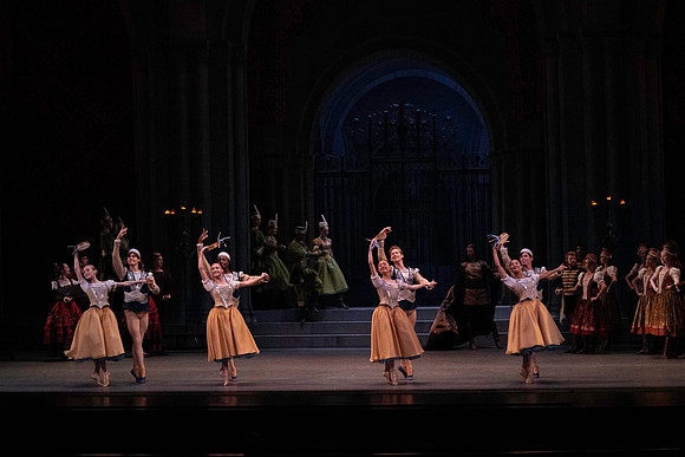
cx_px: 342
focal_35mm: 89
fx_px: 1694
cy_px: 228
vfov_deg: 15.4
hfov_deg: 22.9
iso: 12800
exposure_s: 1/400
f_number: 7.1
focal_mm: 89
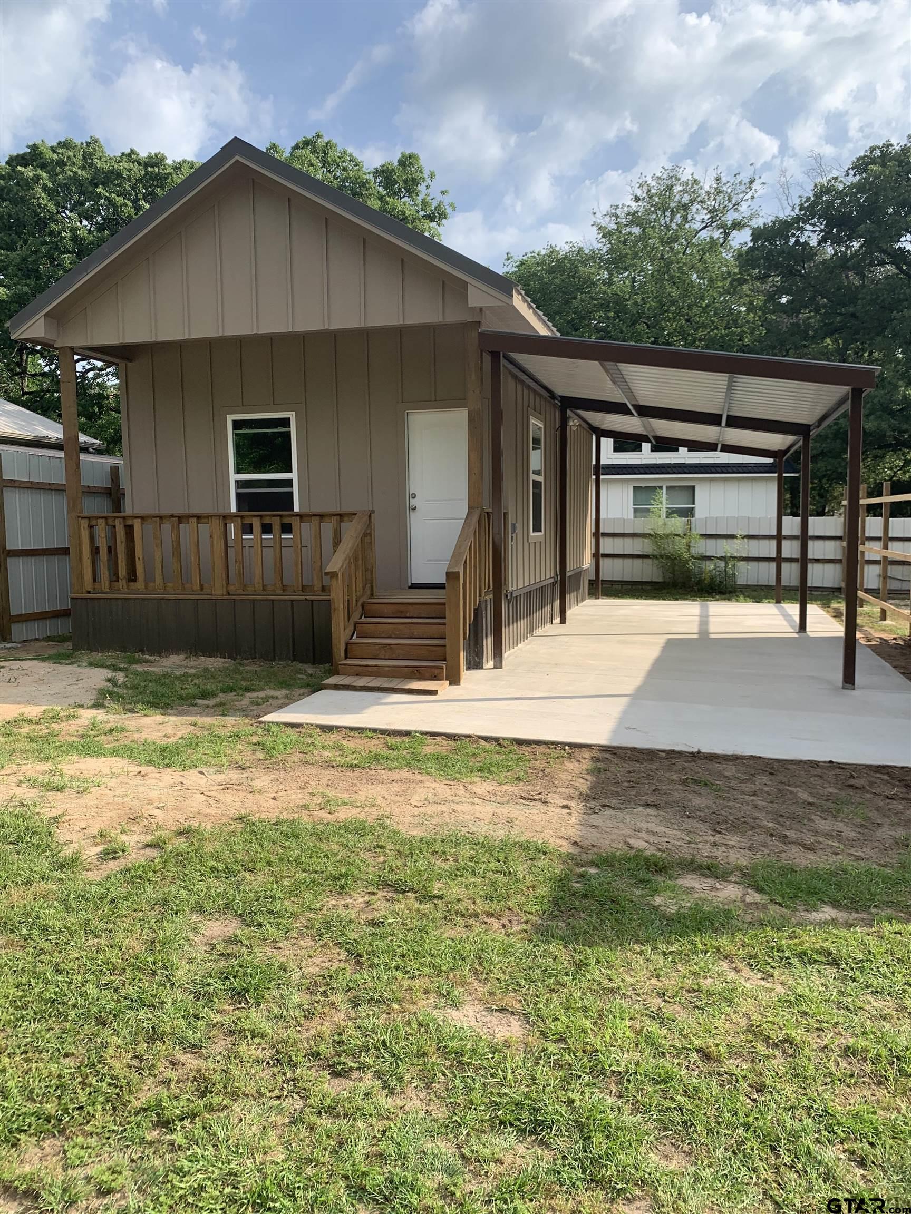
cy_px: 607
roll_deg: +0.9
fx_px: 912
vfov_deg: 67.3
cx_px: 456
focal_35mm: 26
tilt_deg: -5.1
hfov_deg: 53.1
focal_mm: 4.25
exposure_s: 1/1266
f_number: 1.8
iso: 25
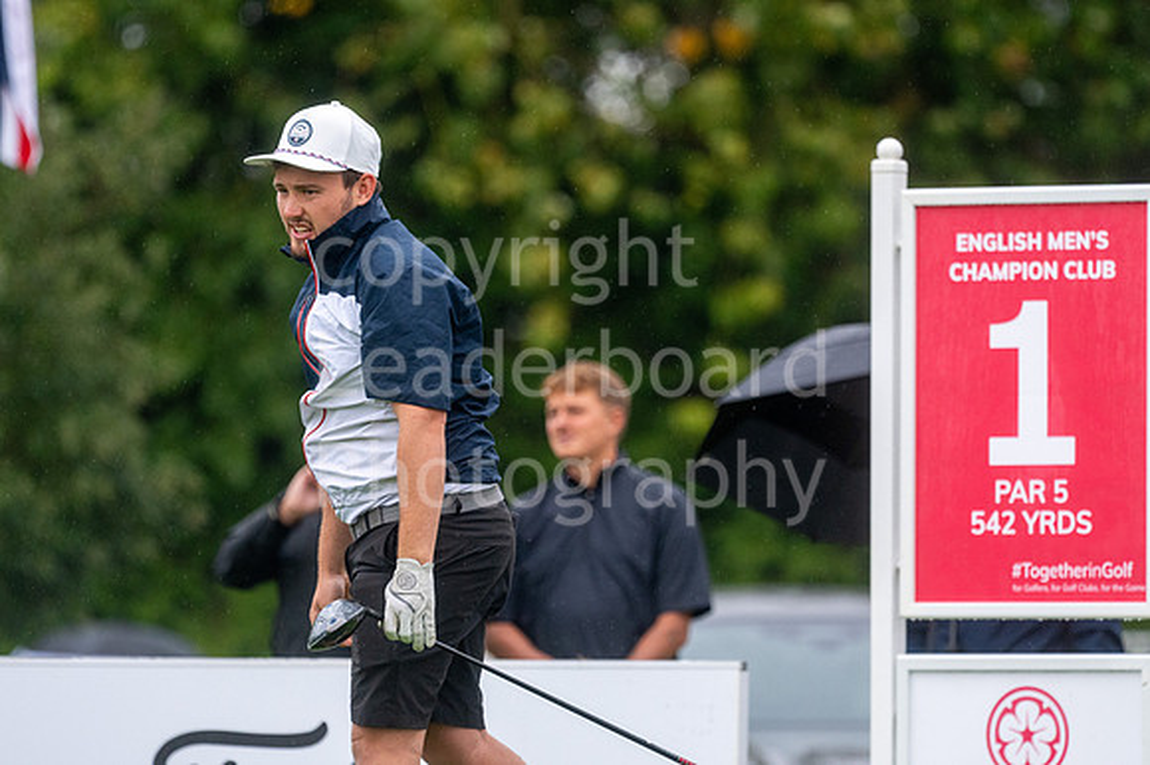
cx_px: 575
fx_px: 14366
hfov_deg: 4.6
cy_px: 382
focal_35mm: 450
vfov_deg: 3.1
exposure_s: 1/800
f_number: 4
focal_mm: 300
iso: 800
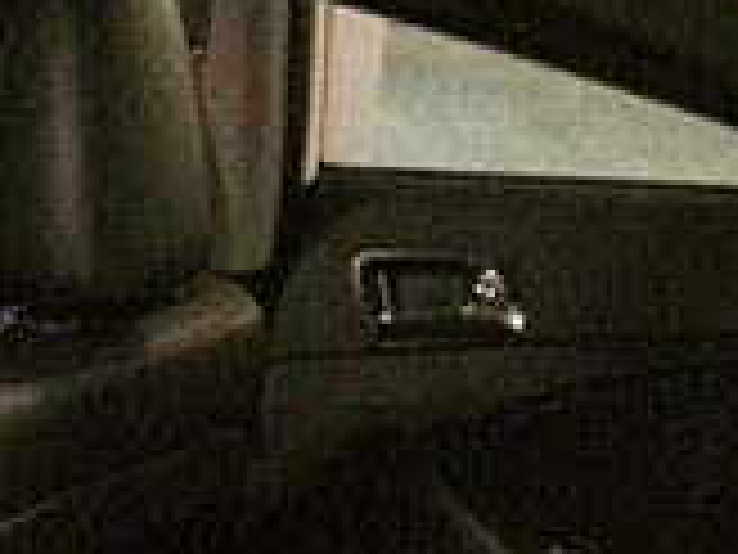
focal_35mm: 117
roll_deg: -0.8
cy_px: 845
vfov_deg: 12.1
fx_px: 2494
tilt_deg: -23.9
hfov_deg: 16.1
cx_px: -171
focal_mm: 4.15
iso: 2000
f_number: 2.2
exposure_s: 1/17
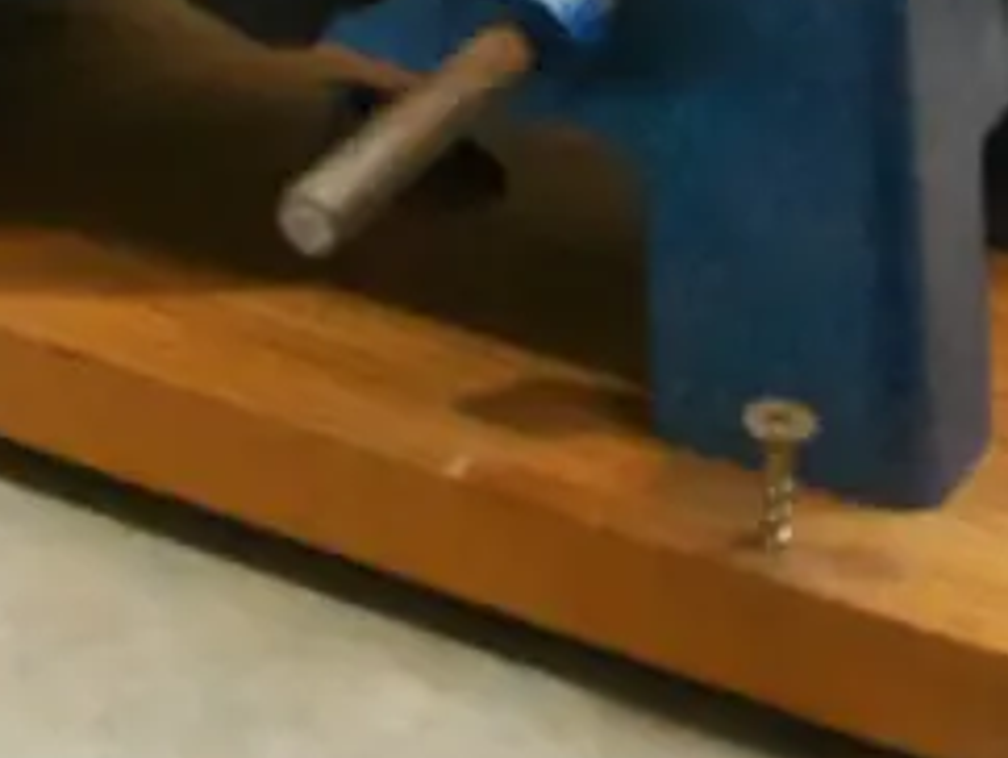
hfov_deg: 14.8
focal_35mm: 127
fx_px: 3702
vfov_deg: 10.9
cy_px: -660
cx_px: -325
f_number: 3.7
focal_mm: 15
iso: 3200
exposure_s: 1/320
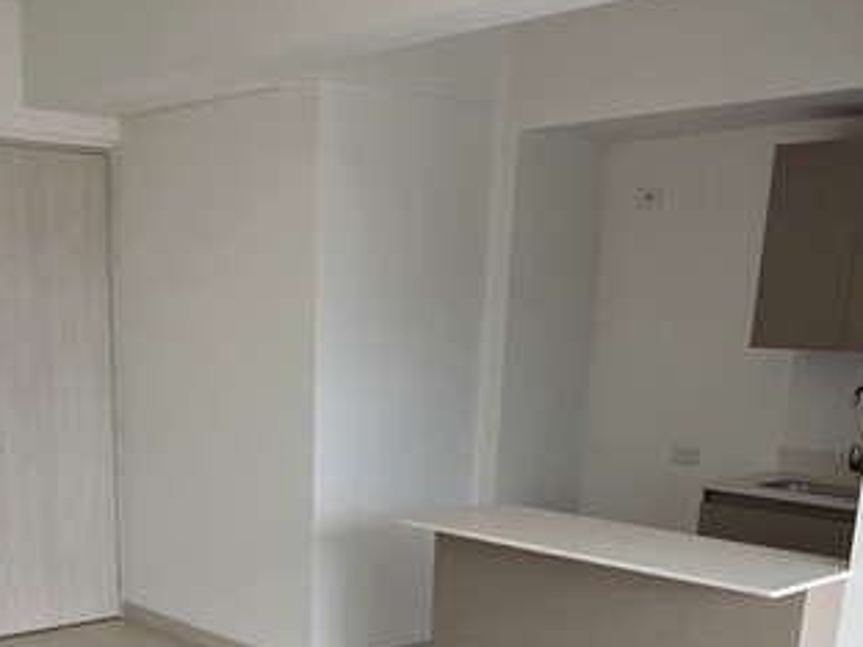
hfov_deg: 41.7
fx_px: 1122
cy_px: 711
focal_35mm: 45
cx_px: 313
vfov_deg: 29.1
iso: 25
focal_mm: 2.2
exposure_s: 1/120
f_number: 1.9
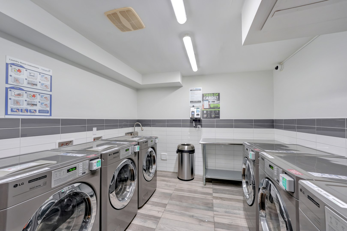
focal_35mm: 14
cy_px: 116
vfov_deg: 81.2
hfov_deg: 104.3
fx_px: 135
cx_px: 174
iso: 400
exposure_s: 1/30
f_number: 6.3
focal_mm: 14
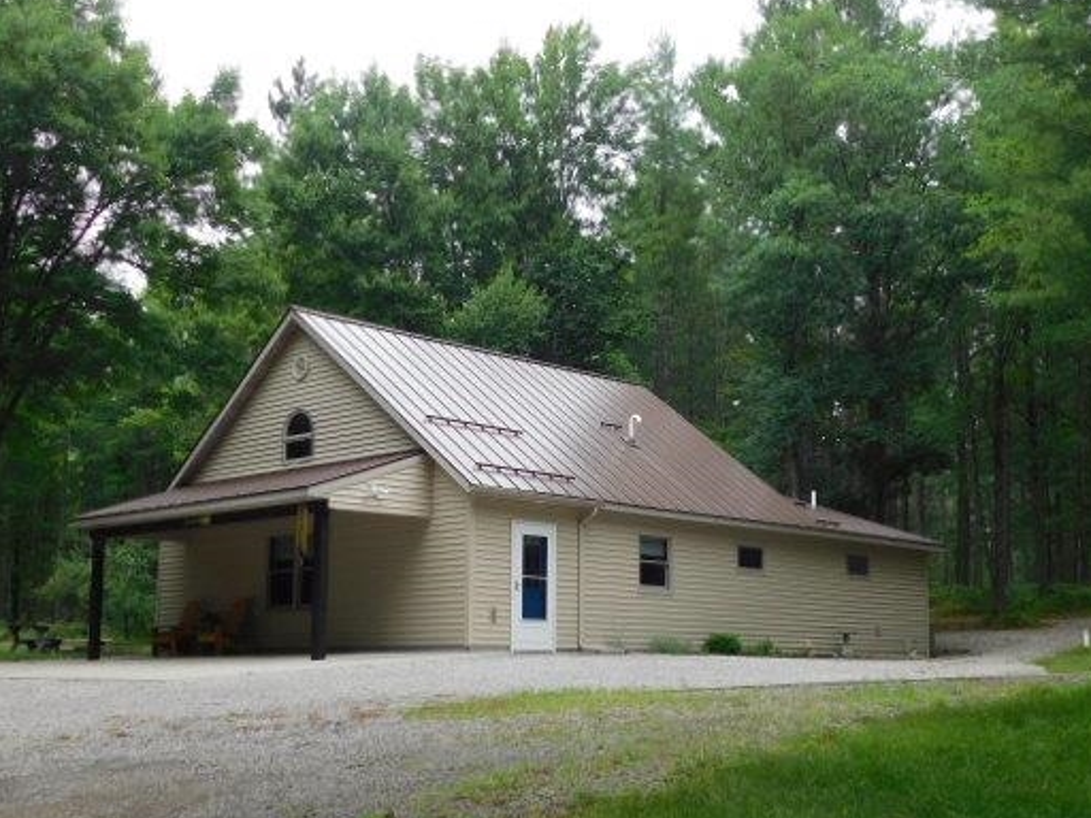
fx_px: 1418
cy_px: 428
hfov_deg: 42.1
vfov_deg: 32.2
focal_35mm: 45
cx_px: 541
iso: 125
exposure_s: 1/320
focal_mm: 6.3
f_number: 3.5
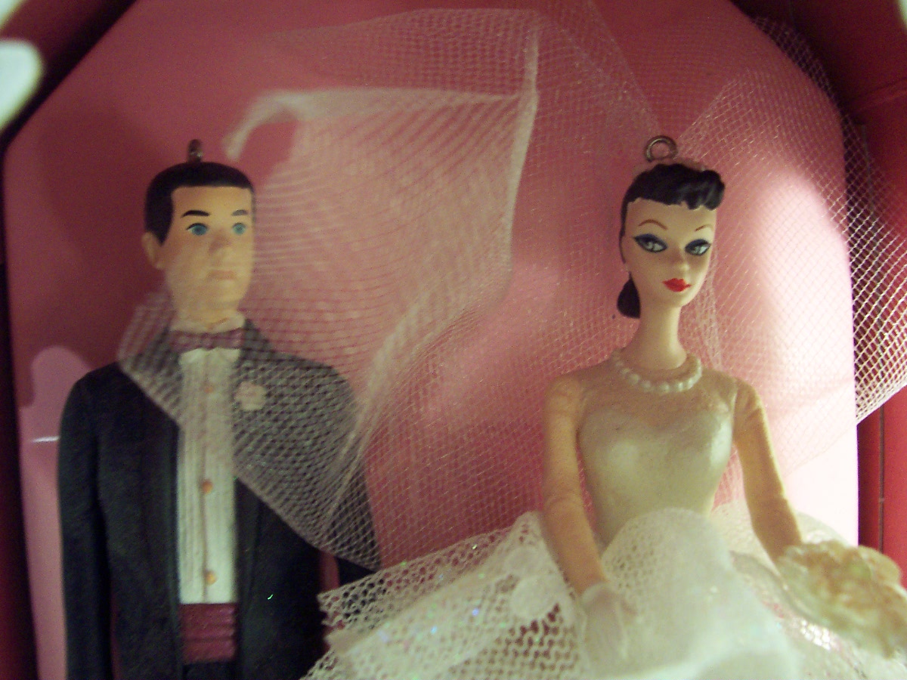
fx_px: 969
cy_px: 340
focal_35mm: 37
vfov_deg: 38.7
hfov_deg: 50.1
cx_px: 454
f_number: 2.8
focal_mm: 5.6
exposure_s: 1/20
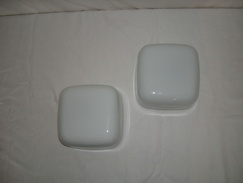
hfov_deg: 52.6
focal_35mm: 35
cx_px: 122
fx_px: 246
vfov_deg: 40.7
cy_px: 92
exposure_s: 1/39.4
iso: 50
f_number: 2.8
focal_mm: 5.7
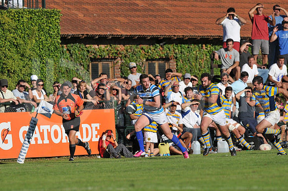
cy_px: 96
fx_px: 3595
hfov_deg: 4.6
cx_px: 144
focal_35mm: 450
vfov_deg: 3.0
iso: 200
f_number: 3.5
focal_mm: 300
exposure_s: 1/3200
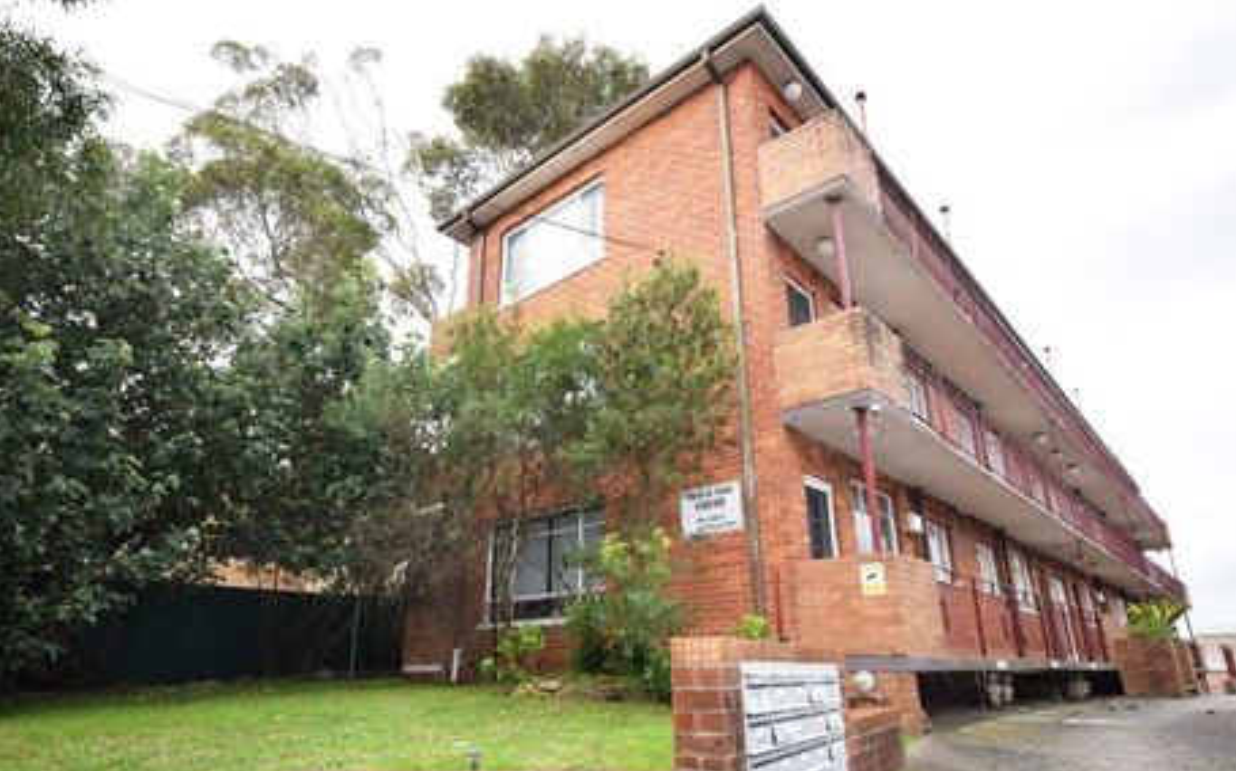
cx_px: 614
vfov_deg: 58.2
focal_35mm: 21
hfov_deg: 83.6
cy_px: 422
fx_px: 691
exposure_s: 1/125
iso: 560
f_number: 5.6
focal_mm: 13
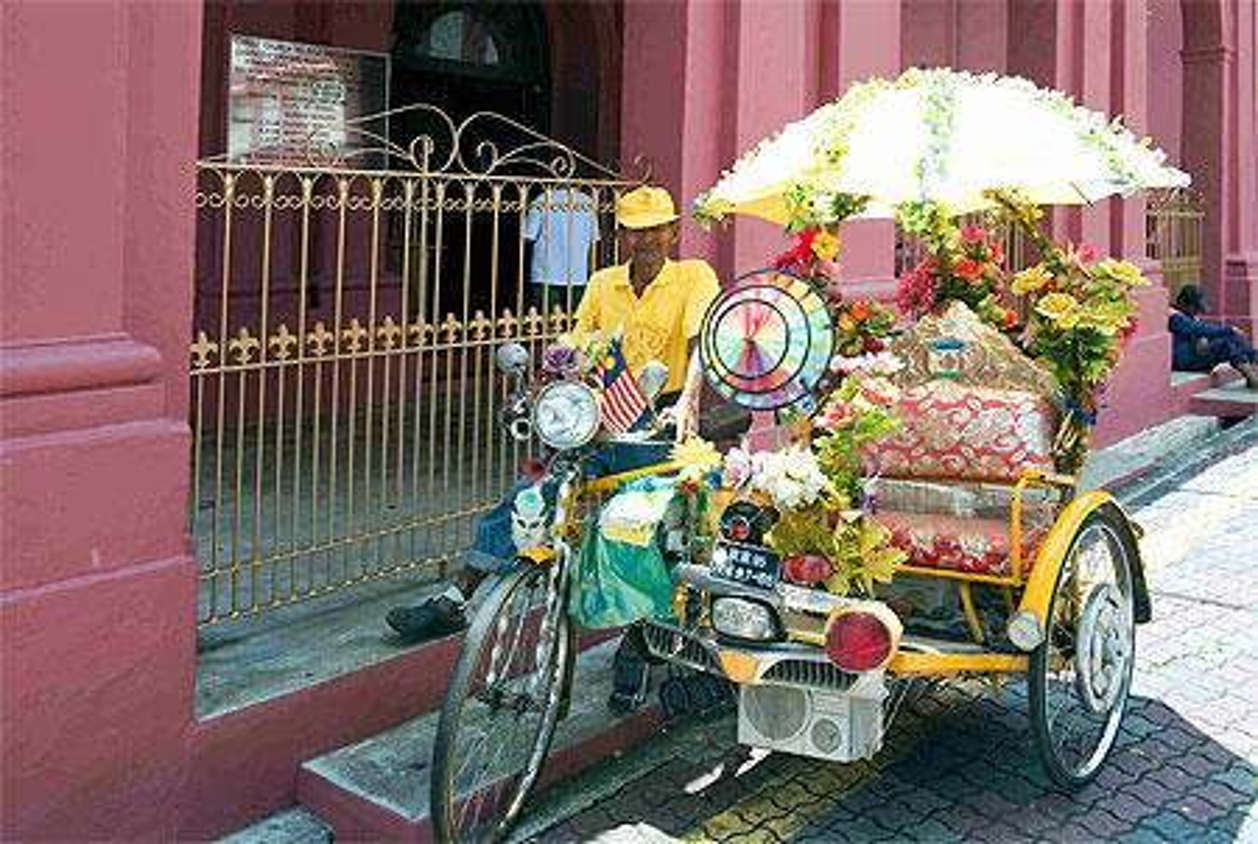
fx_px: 1120
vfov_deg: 41.3
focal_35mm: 32
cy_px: 422
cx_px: 629
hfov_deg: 58.6
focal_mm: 32
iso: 200
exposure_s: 1/60
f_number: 11
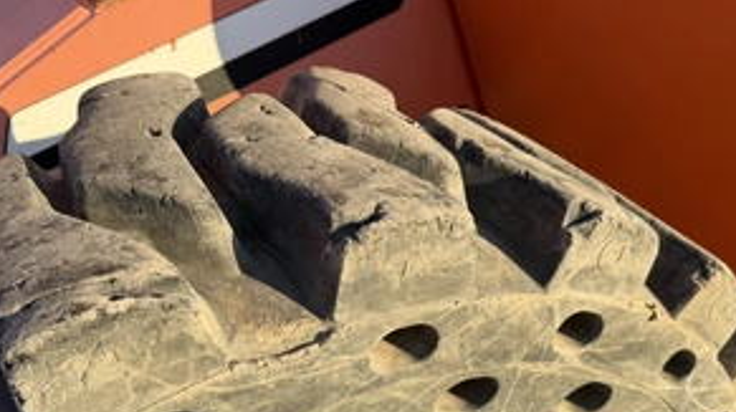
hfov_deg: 55.3
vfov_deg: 32.3
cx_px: 359
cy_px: 296
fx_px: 702
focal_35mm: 36
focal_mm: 6.76
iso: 80
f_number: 1.78
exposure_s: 1/1437
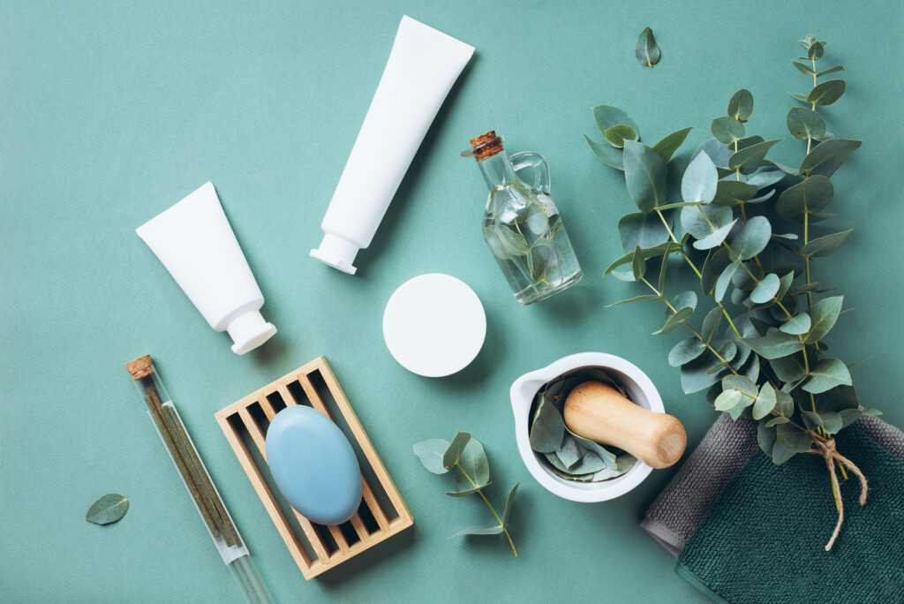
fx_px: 1256
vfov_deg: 27.0
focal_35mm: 50
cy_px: 302
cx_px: 452
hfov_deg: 39.6
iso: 80
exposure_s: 1/30
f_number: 7.1
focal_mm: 50
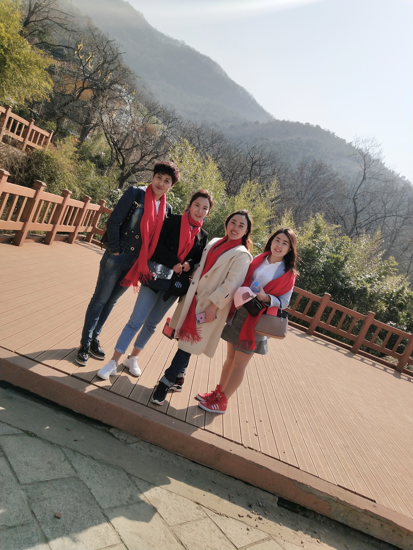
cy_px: 275
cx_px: 206
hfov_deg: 46.8
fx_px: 477
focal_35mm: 30
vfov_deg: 60.0
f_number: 1.8
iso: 145
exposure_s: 1/5050
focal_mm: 3.95
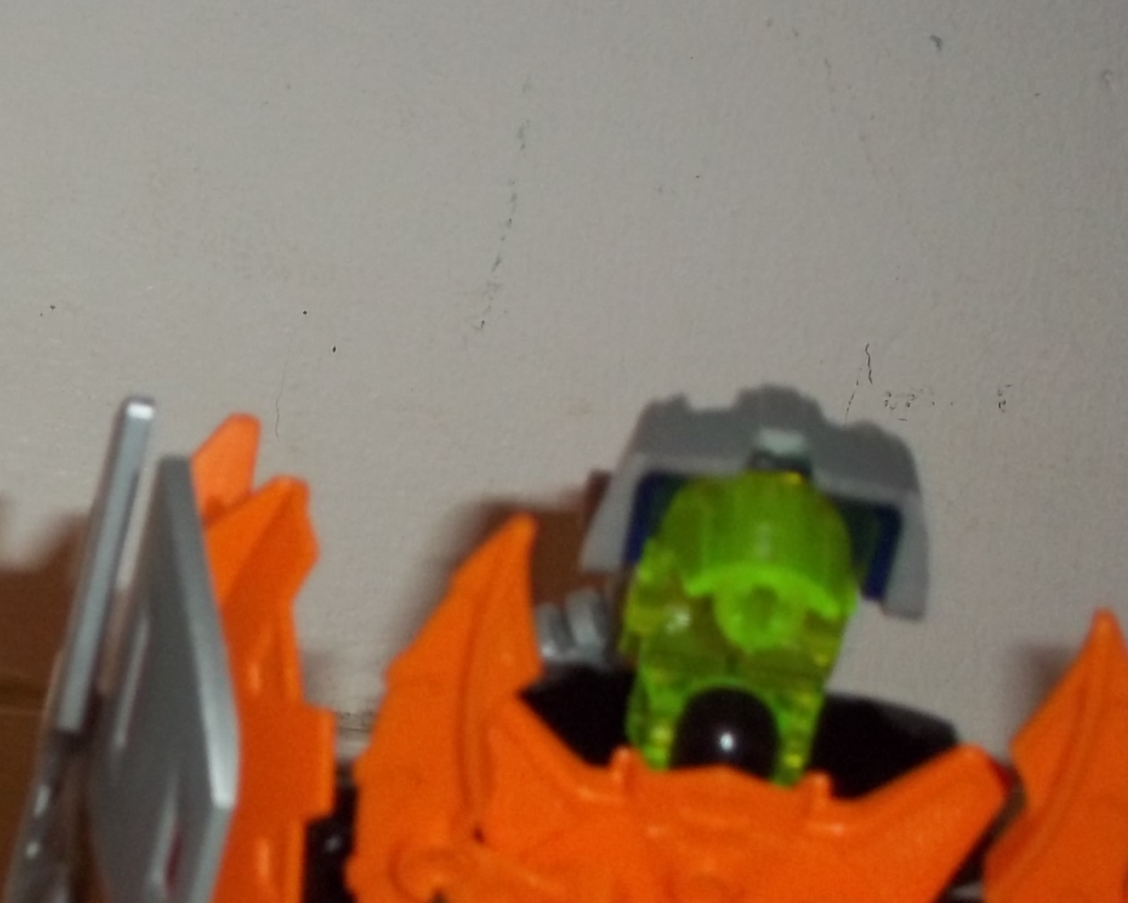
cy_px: 874
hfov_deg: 16.3
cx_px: -224
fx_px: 3773
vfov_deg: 13.5
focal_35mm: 113
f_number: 3.5
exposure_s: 1/40
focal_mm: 8.2
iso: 160
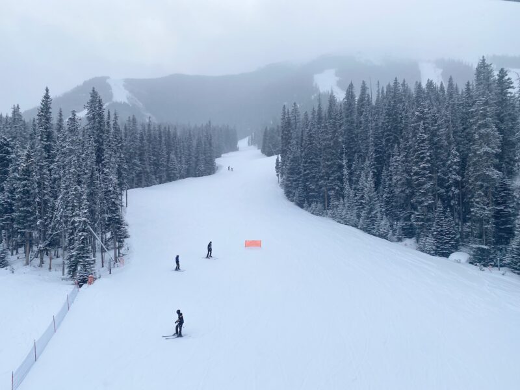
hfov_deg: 67.3
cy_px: 195
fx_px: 391
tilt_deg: +4.1
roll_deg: -0.7
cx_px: 260
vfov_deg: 53.1
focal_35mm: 26
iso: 32
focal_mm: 4.25
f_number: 1.8
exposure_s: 1/1779
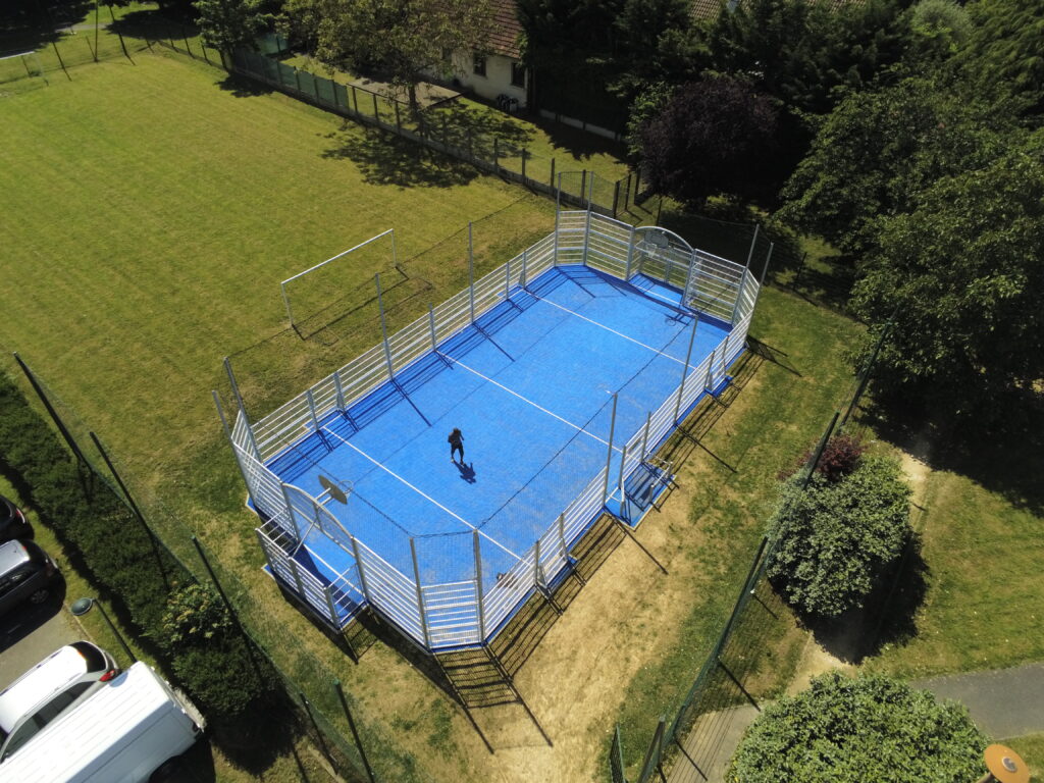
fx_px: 694
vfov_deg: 58.9
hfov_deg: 73.9
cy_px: 392
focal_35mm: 23
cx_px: 522
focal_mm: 4
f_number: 2.4
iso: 106
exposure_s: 1/1923
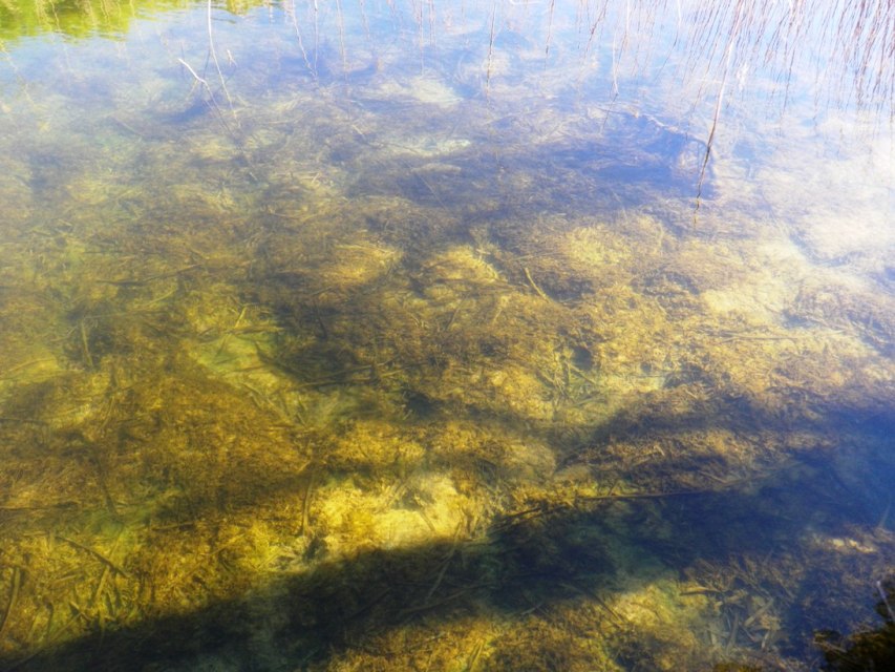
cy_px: 336
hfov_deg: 52.6
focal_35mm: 35
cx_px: 448
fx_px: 905
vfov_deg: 40.7
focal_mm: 6.2
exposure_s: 1/60
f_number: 3.8
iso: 64
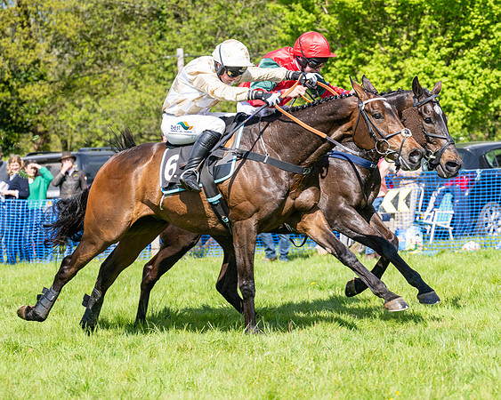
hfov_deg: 14.4
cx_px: 286
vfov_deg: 11.5
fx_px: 1984
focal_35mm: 134
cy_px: 233
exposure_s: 1/2500
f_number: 4
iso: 400
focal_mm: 98
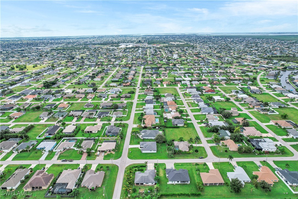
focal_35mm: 22
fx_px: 182
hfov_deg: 78.6
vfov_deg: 57.2
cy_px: 100
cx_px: 149
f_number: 2.8
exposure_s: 1/1250
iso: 100
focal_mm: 8.38
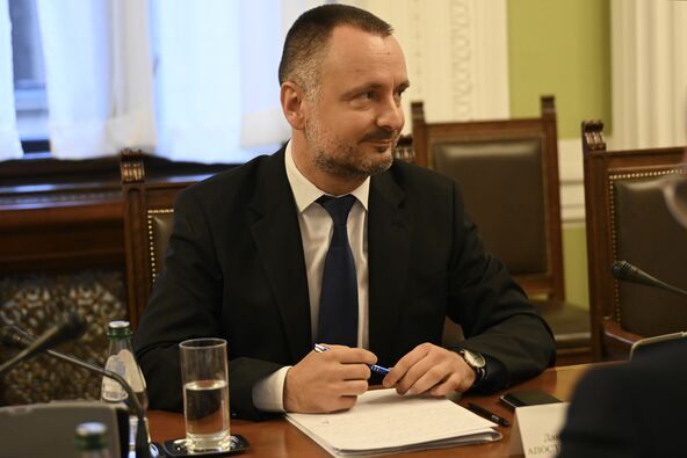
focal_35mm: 79
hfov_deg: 25.7
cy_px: 229
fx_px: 1508
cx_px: 344
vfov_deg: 17.3
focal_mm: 53
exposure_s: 1/200
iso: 1600
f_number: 2.8
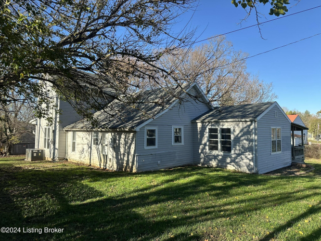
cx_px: 160
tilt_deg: +2.6
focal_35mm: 24
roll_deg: -0.6
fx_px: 223
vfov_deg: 56.8
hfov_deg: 71.6
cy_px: 120
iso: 80
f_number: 1.78
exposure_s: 1/2028
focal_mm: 6.86
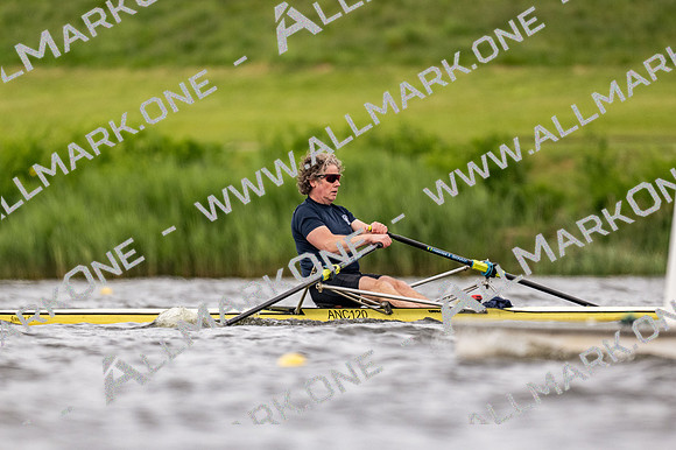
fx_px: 16890
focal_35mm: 900
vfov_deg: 1.5
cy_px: 225
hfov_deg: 2.3
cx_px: 338
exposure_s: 1/2500
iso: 800
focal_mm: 600
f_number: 4
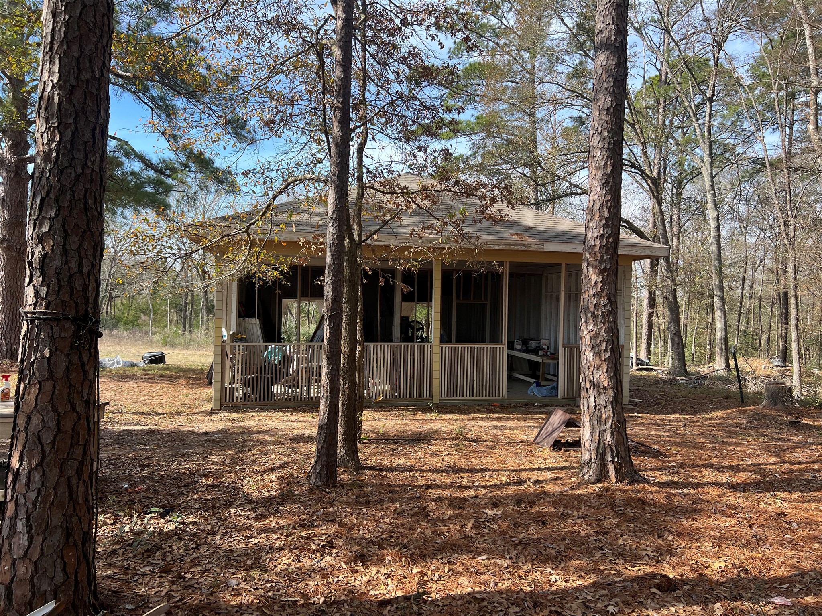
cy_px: 308
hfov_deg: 67.3
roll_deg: -0.7
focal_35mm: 26
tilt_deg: -0.9
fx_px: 617
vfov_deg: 53.1
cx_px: 411
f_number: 1.5
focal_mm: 5.7
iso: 50
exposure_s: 1/1135
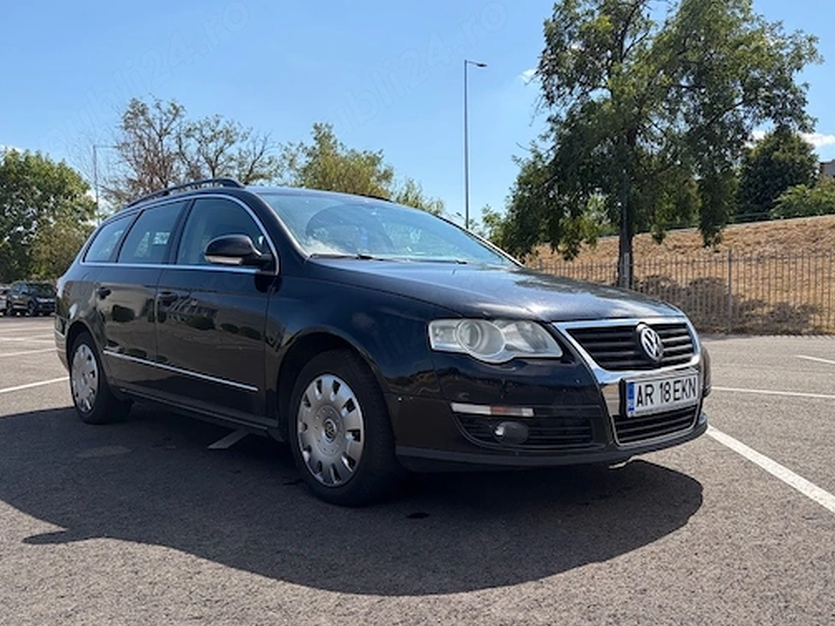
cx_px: 466
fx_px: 748
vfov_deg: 45.4
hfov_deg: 58.2
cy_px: 347
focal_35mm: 31
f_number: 1.6
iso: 50
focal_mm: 5.96
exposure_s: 1/2985
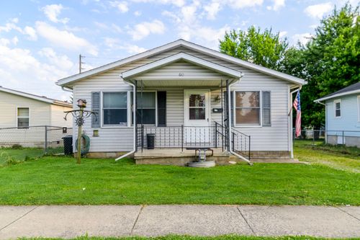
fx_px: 290
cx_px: 180
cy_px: 120
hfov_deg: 63.7
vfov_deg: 44.9
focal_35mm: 29
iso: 64
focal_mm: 29
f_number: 5.6
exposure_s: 1/100
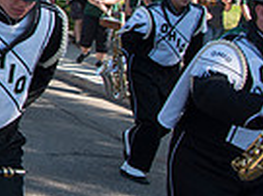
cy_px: 13
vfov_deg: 14.7
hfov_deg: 15.1
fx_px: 751
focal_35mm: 99
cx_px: -298
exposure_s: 1/500
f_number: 5.6
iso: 200
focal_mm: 24
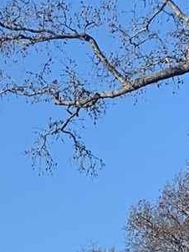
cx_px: -229
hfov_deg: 7.1
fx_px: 1448
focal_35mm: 199
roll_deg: +0.1
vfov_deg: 8.7
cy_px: 687
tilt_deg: -3.6
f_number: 1.8
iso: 25
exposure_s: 1/1468
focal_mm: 4.25
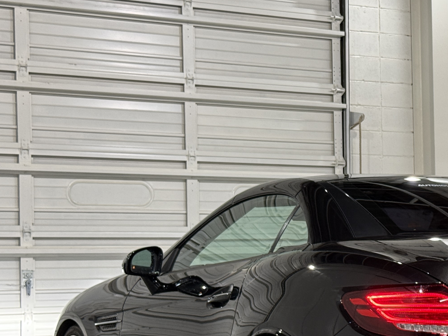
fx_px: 1255
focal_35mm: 97
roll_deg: +0.5
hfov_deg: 19.8
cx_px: 422
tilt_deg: +0.3
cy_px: 268
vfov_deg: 15.1
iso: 125
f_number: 1.78
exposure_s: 1/60
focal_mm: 6.76
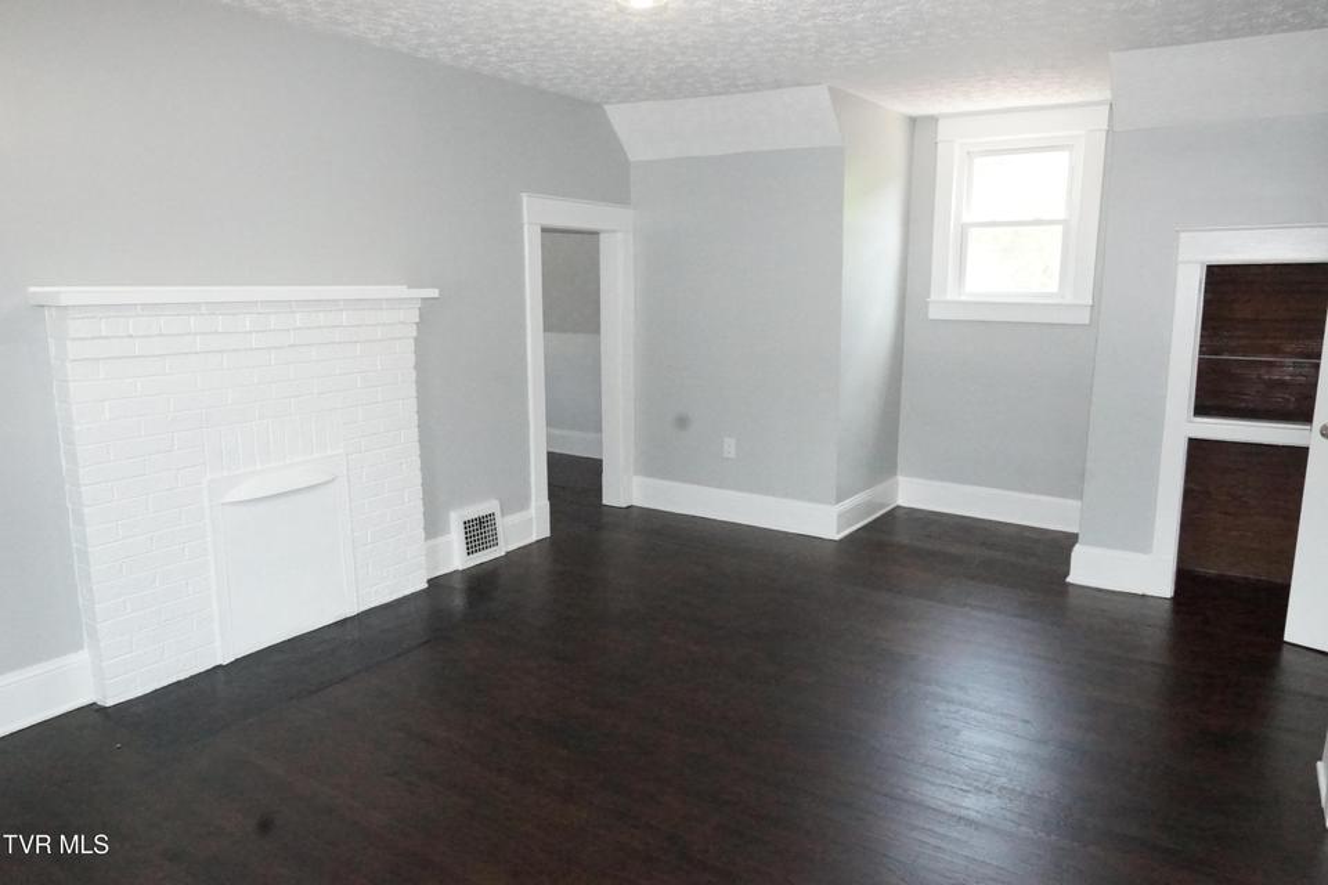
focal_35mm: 24
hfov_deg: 73.7
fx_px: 885
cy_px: 442
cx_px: 664
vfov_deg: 53.1
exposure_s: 1/125
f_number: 11
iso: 6400
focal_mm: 16
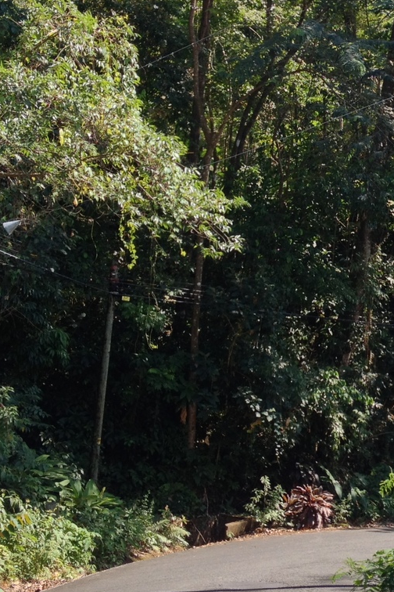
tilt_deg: +2.9
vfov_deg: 26.2
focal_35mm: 77
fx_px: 1264
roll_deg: +1.1
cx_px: 410
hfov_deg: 17.2
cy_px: 193
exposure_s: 1/370
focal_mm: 4.28
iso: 50
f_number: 2.4
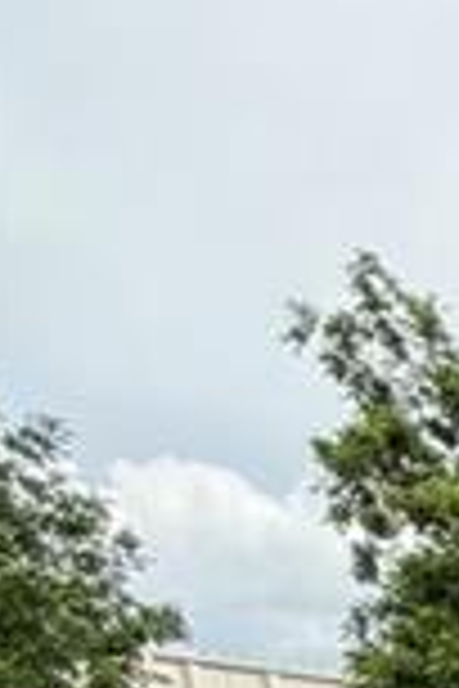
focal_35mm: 114
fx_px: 2180
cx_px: 2002
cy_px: 1646
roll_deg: -2.3
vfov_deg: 13.3
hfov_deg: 7.3
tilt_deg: -15.7
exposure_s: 1/531
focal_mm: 2.22
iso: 40
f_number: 2.2
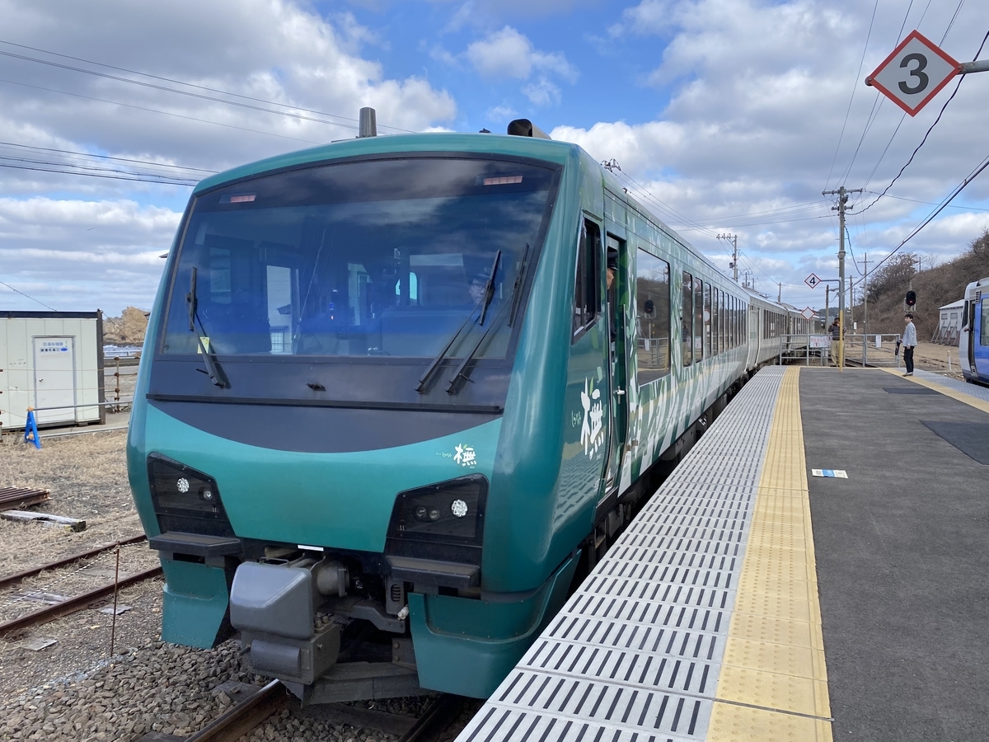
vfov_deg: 53.1
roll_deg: -0.7
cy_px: 371
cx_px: 494
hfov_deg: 67.3
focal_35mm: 26
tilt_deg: -3.8
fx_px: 743
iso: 32
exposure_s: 1/982
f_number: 1.8
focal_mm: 4.25
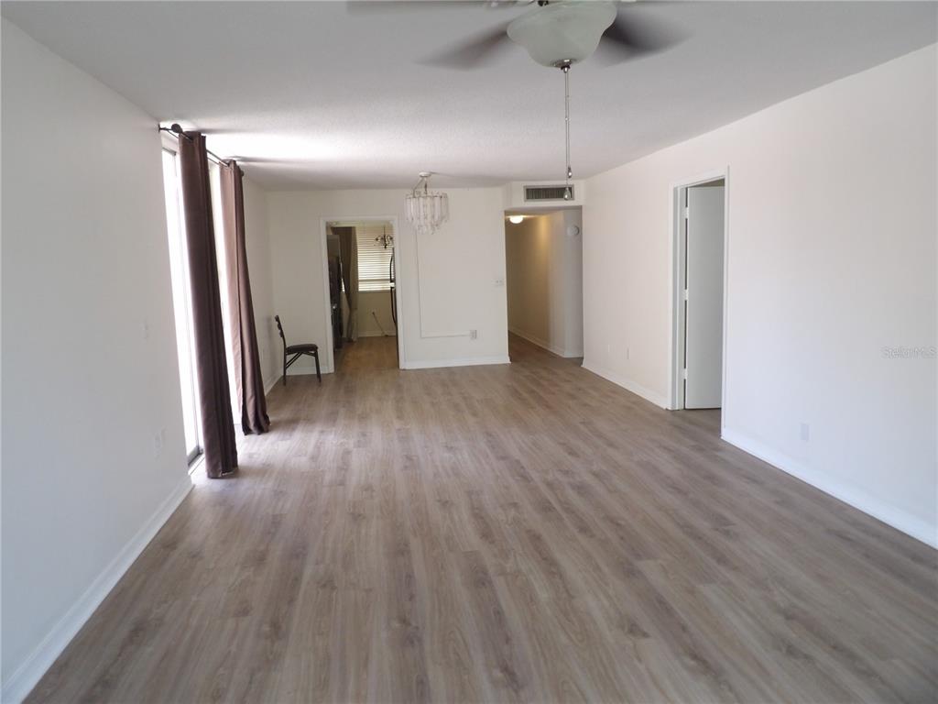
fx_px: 650
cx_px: 469
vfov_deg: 56.8
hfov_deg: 71.6
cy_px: 352
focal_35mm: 24
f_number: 3.2
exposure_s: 1/33
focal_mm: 4.3
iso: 200
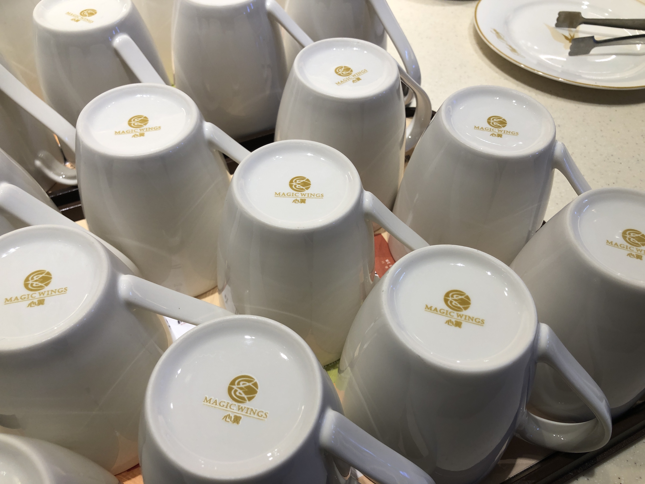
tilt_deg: -56.1
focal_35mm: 28
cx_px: 322
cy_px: 242
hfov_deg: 63.4
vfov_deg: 49.7
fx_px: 522
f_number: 1.8
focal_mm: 3.99
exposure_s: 1/100
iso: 25
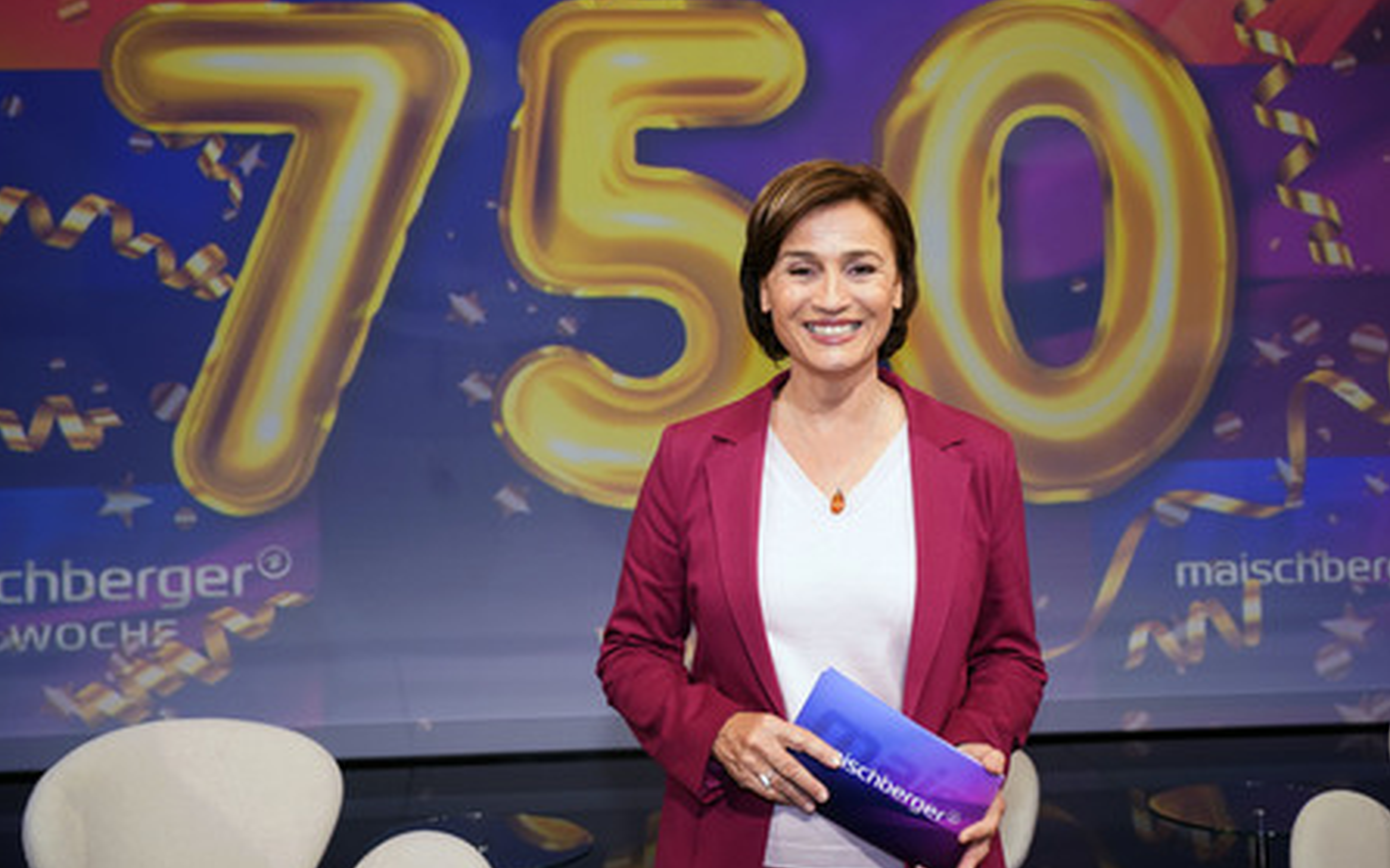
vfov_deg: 35.3
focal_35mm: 36
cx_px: 692
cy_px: 426
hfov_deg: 54.0
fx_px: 1363
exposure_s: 1/125
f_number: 5
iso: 2000
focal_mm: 35
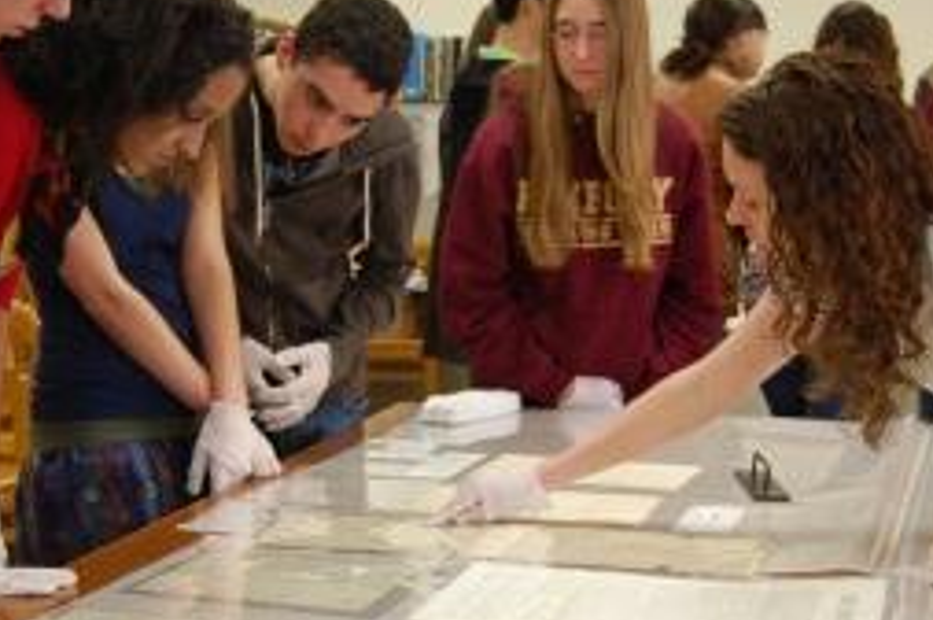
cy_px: 489
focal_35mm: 69
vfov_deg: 19.5
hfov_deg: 29.2
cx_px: 369
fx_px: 1786
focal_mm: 26
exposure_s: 1/30
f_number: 4
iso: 400
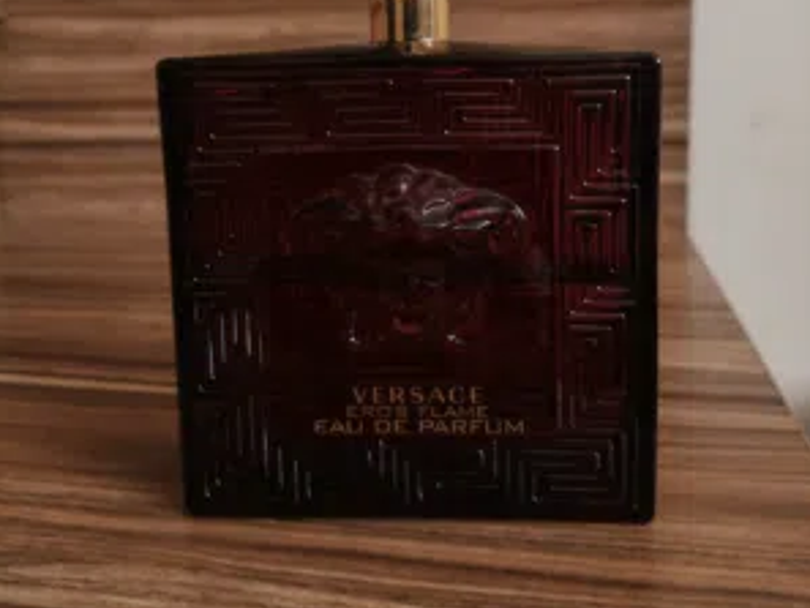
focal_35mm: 31
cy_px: 166
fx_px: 726
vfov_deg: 44.2
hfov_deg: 58.3
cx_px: 406
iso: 3144
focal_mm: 4.71
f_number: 1.79
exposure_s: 1/16.7
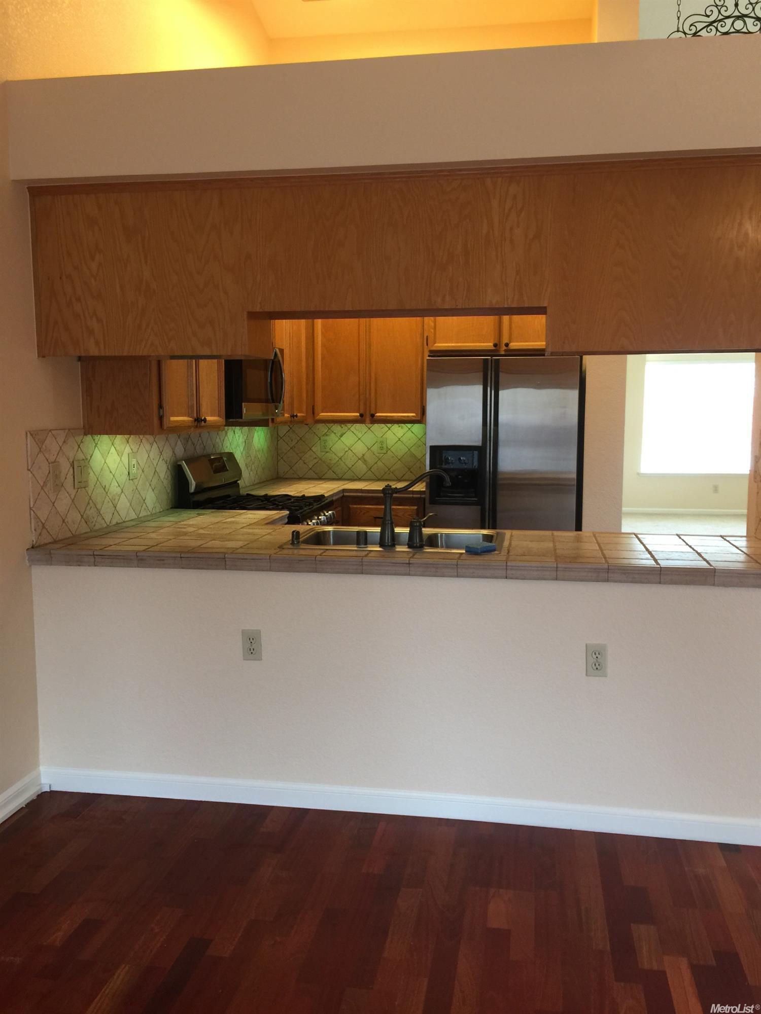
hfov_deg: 48.2
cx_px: 380
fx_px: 850
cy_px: 507
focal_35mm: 29
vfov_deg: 61.7
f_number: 2.2
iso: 50
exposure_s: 1/15
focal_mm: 4.15
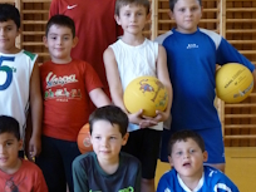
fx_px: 518
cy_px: 122
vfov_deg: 21.0
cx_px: 26
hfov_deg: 26.8
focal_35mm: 70
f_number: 3.4
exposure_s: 1/30
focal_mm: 5
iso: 320
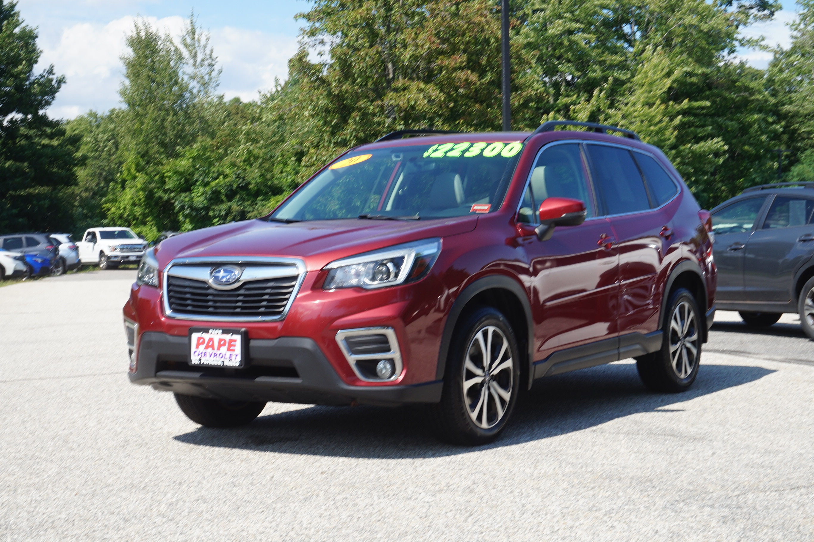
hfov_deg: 35.1
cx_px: 407
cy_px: 271
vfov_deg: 23.8
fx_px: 1289
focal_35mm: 57
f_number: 11
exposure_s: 1/80
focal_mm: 38
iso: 100
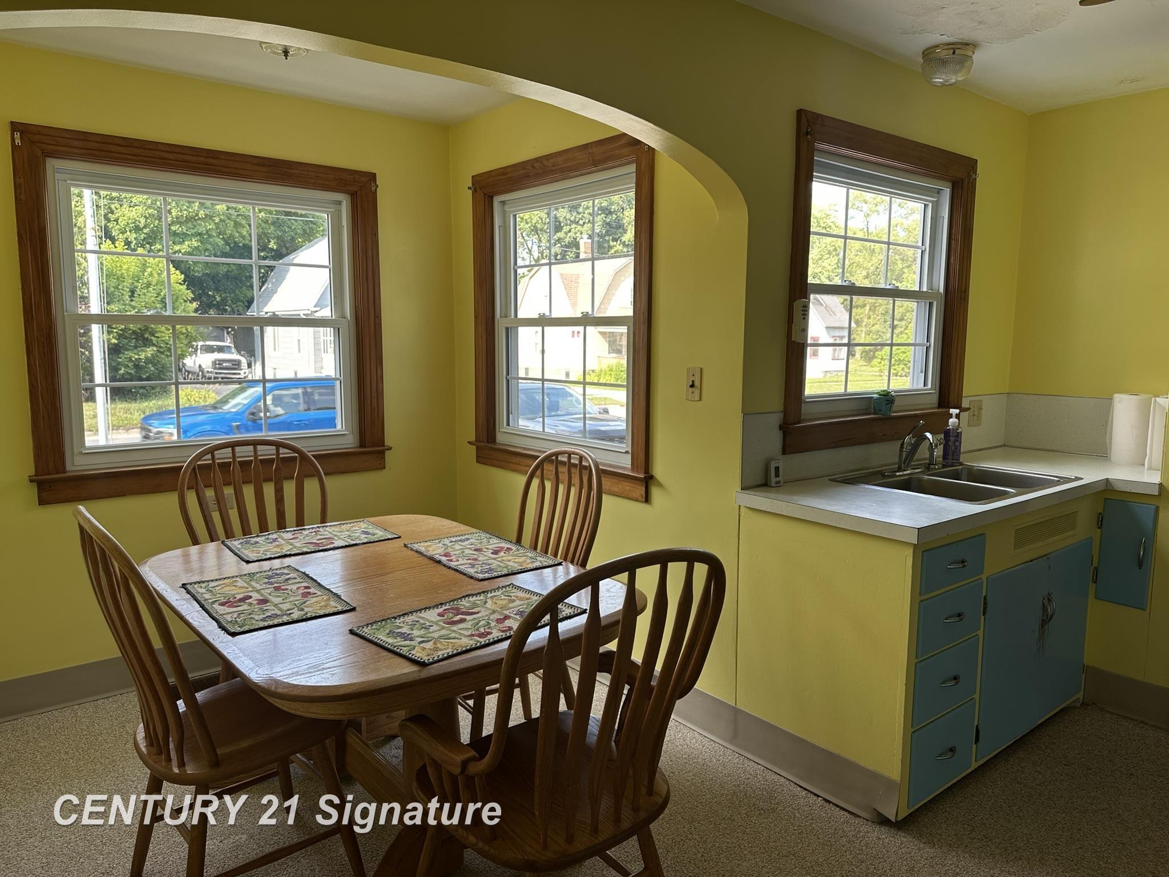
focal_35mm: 24
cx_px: 584
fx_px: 810
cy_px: 438
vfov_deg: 56.8
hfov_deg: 71.6
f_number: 1.78
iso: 64
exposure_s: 1/121
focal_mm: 6.86
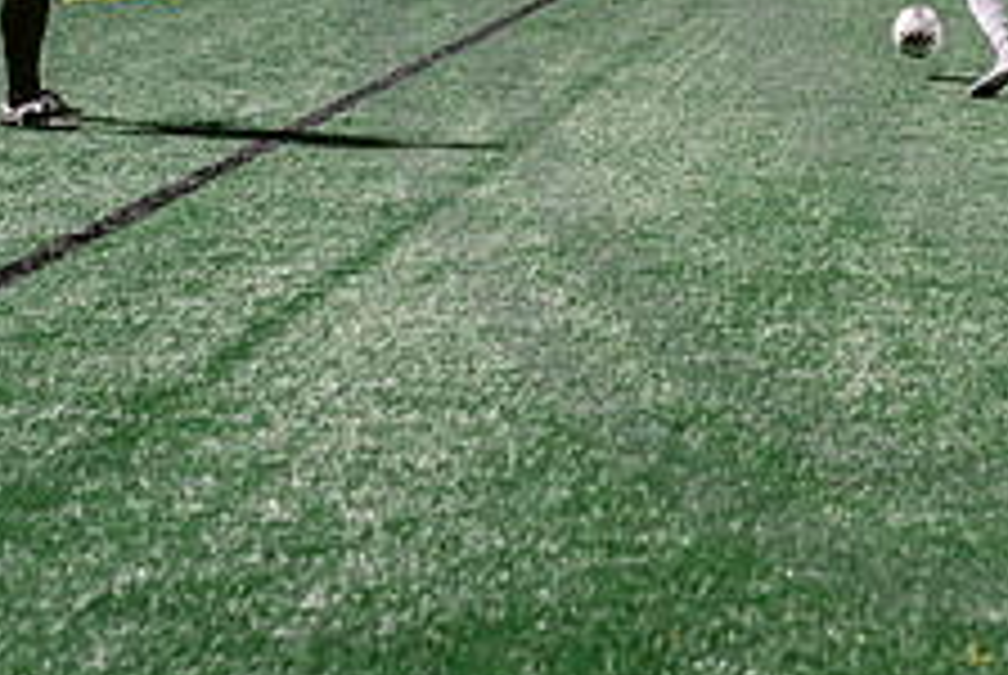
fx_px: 5075
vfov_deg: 7.5
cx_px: 1125
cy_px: -155
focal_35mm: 181
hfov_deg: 11.2
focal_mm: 70
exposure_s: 1/125
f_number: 4
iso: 2500
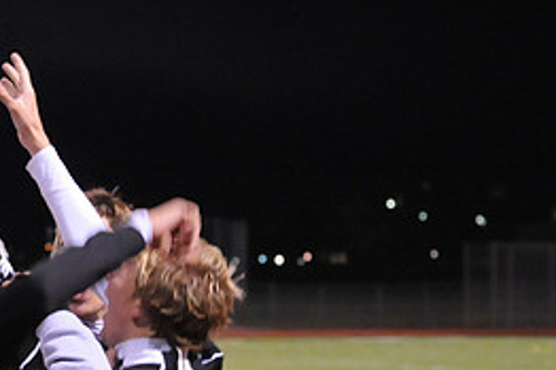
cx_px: -32
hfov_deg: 12.2
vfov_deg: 8.2
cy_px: 243
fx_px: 2561
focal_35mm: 166
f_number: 4
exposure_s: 1/160
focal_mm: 50
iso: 3200
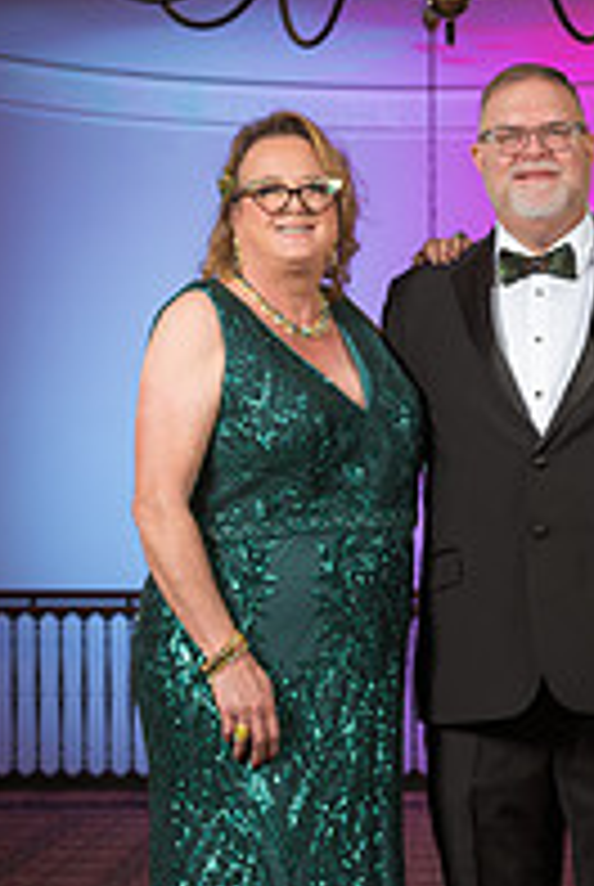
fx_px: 2811
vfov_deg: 17.9
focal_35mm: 114
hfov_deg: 12.0
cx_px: 432
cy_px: 459
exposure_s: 1/100
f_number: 5.6
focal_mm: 50
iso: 200
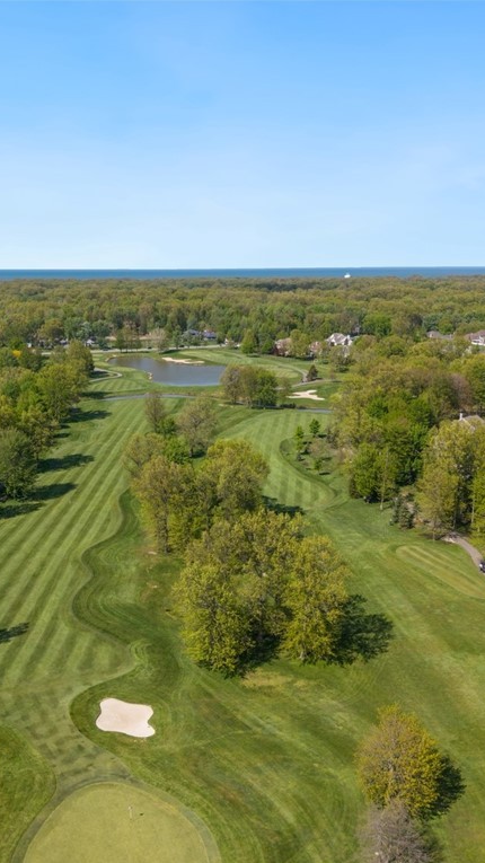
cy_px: 432
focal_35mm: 35
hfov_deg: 33.5
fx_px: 801
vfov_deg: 56.6
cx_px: 171
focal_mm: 8.67
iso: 140
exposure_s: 1/6000
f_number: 1.8
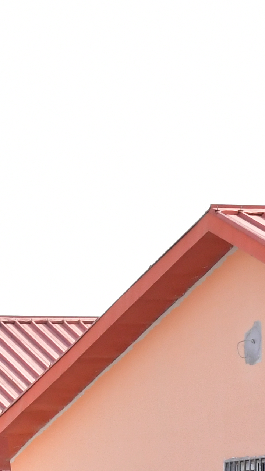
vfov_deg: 4.2
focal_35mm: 510
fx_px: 6375
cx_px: -254
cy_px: 547
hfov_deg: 2.4
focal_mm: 75
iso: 1000
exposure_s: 1/400
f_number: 11
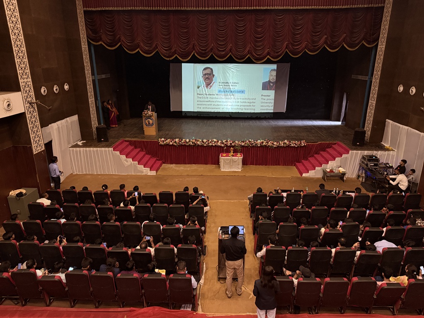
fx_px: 294
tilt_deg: -18.9
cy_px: 159
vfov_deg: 56.8
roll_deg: +0.3
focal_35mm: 24
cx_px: 212
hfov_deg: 71.6
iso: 640
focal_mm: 6.76
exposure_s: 1/33
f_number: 1.78
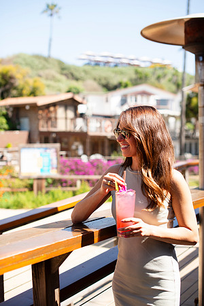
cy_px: 153
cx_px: 102
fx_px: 425
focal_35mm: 50
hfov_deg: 27.0
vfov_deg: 39.6
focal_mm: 50
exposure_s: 1/1250
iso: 200
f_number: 2.8
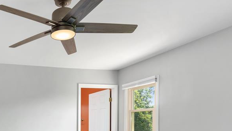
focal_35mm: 31
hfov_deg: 56.1
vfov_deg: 35.0
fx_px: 191
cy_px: 124
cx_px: 34
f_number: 9
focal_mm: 17
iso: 400
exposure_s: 1/2
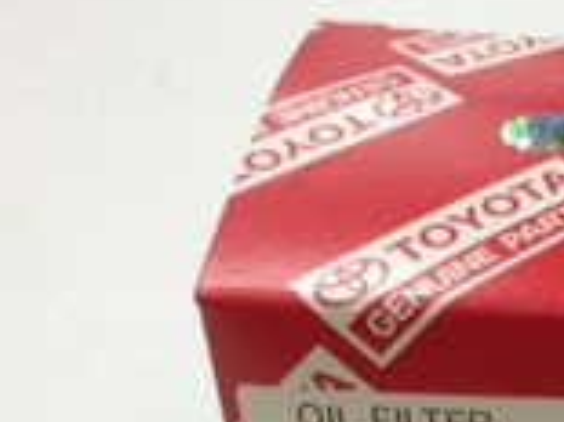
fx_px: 1954
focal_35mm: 120
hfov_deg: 15.4
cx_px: 804
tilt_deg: -42.7
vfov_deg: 11.4
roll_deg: -1.2
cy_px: 786
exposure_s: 1/33
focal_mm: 4.15
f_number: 2.2
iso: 40
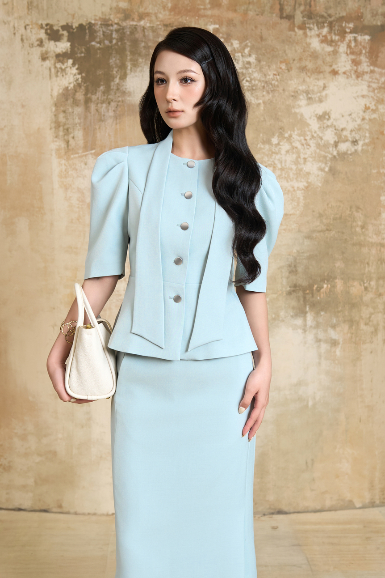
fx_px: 721
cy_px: 289
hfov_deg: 29.9
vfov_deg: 43.6
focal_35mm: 45
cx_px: 192
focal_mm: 30
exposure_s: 1/160
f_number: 4
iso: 200
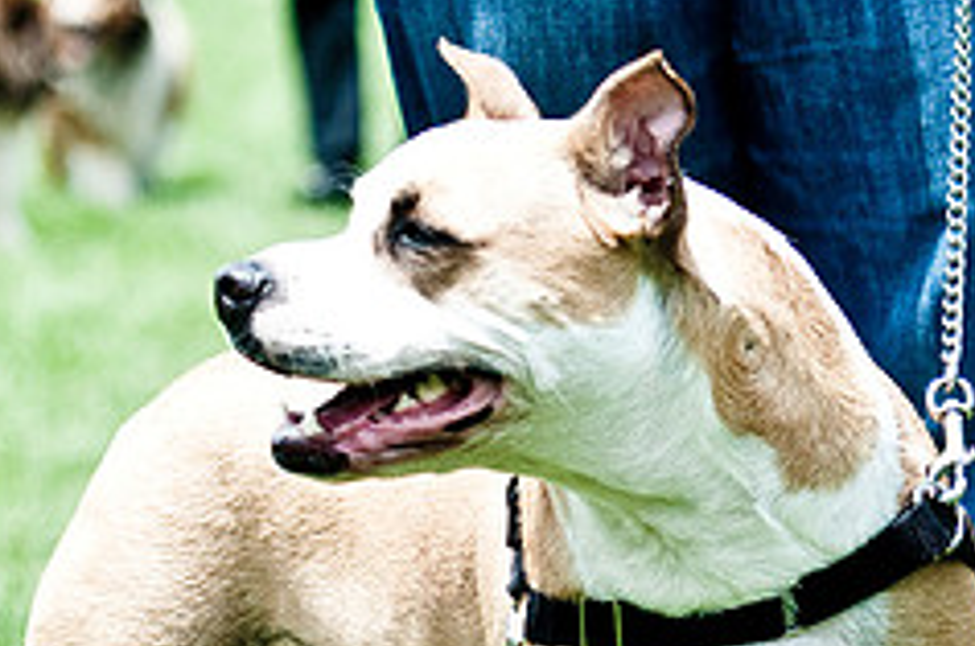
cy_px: 508
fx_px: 6946
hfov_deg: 8.0
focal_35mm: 257
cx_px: 642
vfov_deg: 5.3
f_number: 2.8
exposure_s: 1/3200
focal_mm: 70
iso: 200
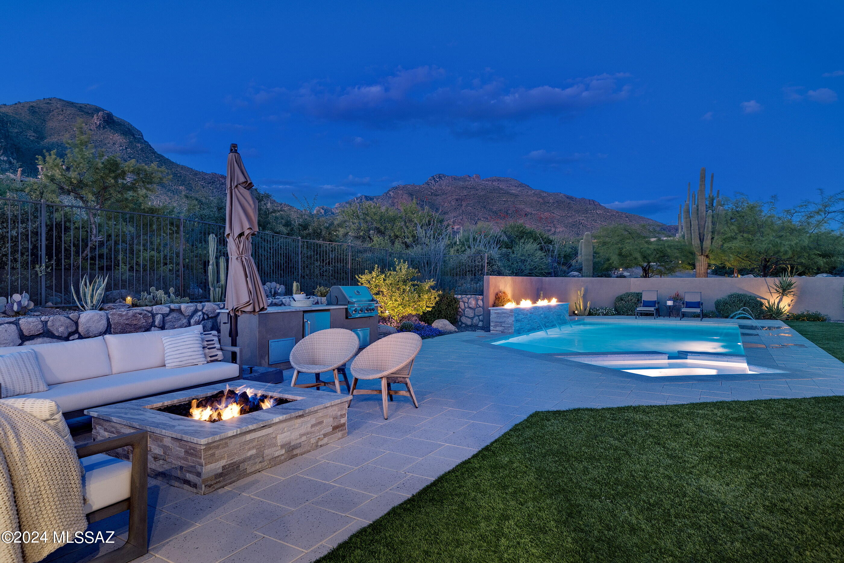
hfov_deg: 84.0
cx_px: 422
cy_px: 282
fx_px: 469
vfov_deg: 61.9
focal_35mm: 20
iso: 200
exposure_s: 2
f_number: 7.1
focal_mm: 20
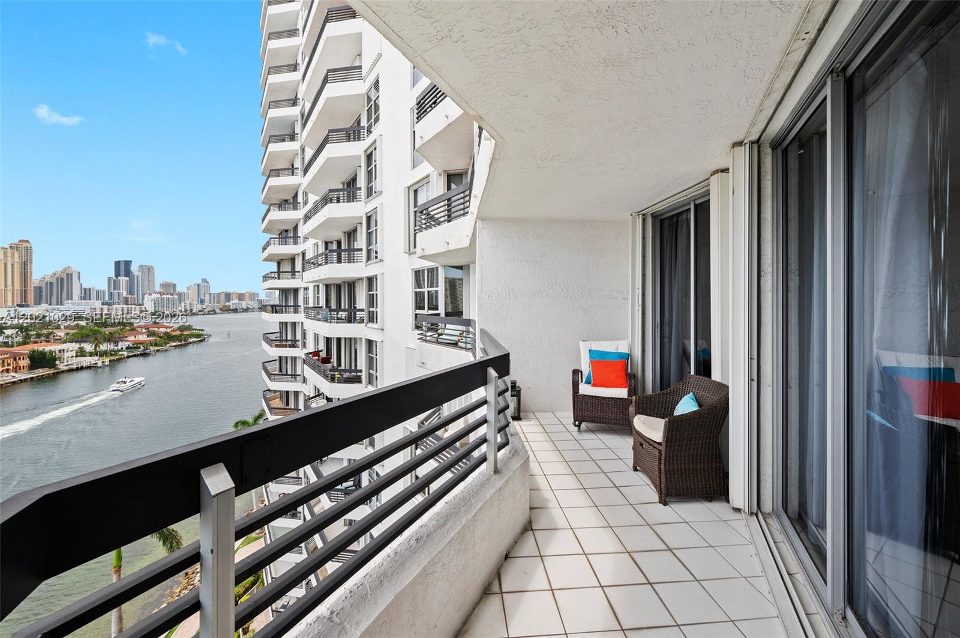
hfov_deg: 104.3
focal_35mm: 14
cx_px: 480
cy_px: 319
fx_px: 373
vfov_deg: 81.1
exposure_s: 1/200
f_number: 8
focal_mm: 14
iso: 200
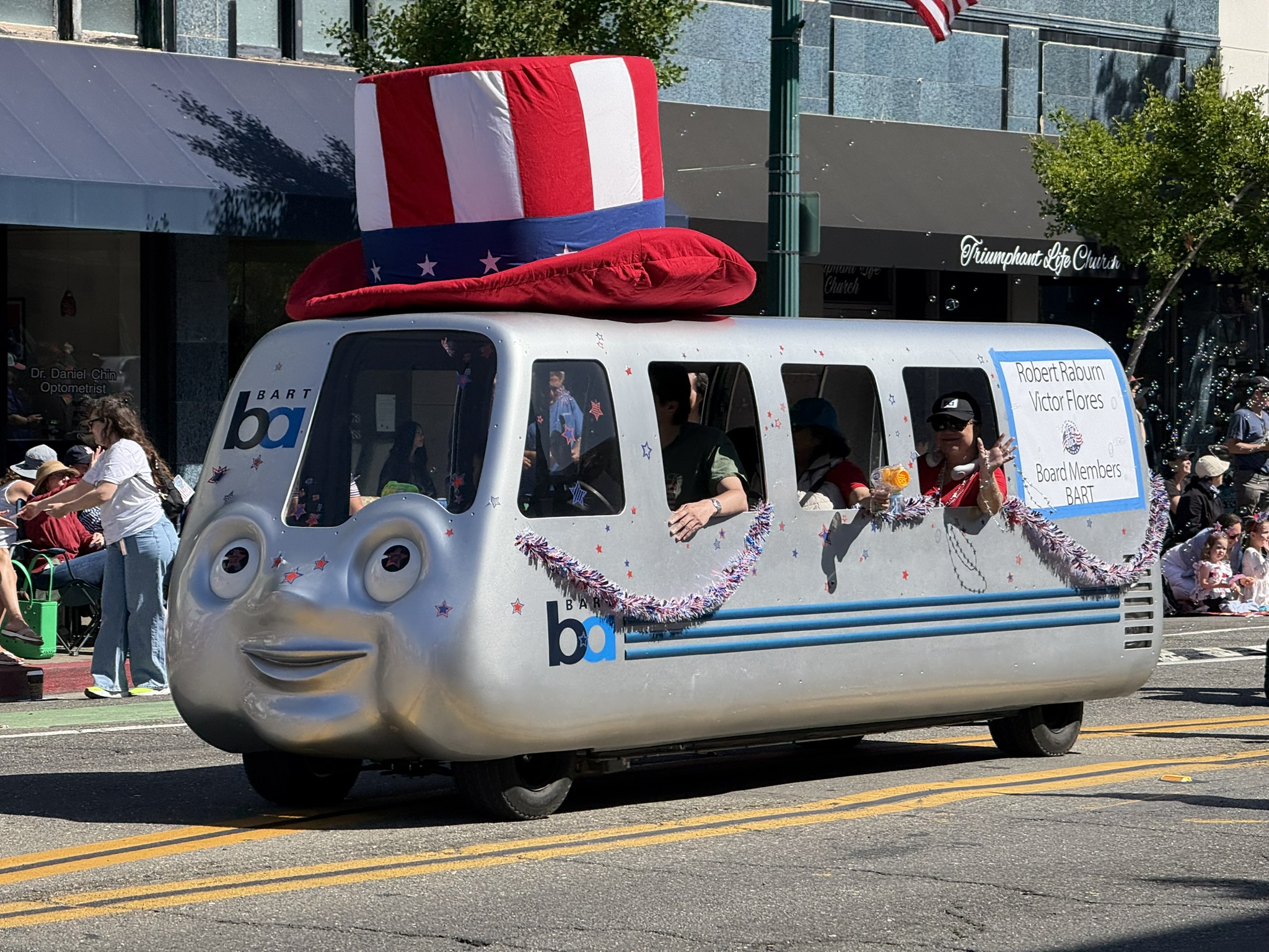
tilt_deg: -1.4
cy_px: 476
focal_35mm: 120
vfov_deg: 12.3
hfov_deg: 16.4
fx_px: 4399
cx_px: 634
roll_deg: -0.3
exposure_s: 1/1206
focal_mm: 15.66
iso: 50
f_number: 2.8
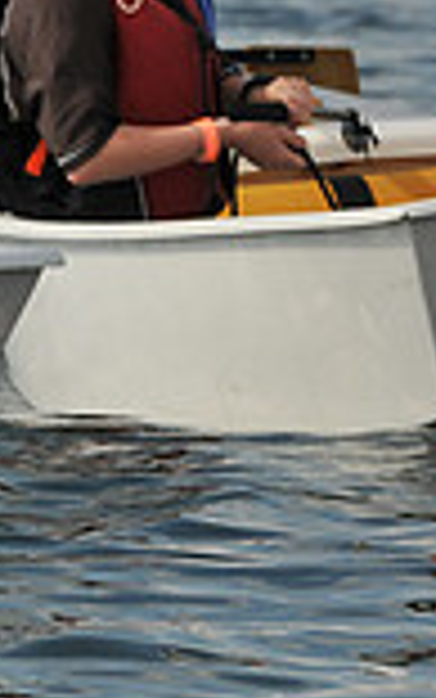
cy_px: 214
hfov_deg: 1.0
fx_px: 23838
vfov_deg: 1.7
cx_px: -854
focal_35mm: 1255
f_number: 9
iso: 200
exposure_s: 1/640
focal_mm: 220
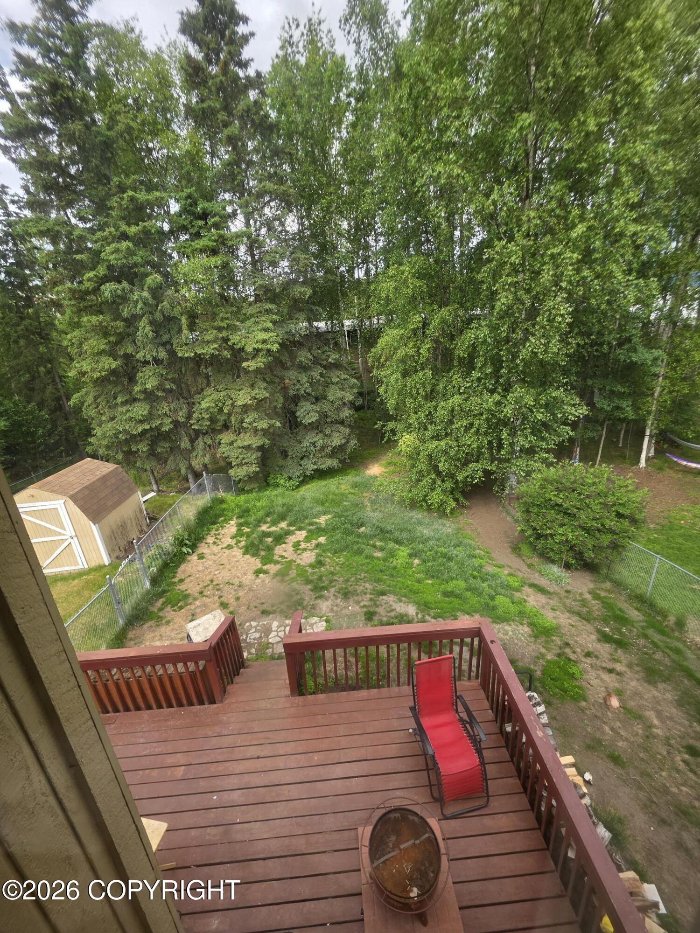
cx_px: 350
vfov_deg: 106.2
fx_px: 351
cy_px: 466
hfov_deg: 89.9
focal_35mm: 13
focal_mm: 2.2
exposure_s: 1/182
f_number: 1.9
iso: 20
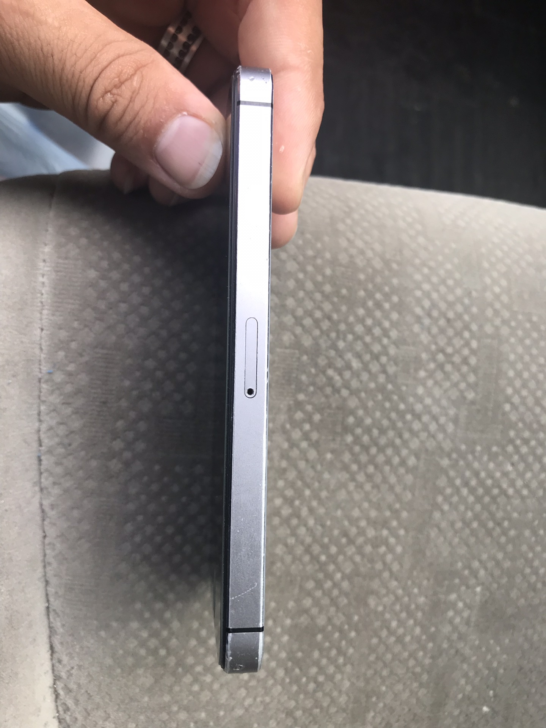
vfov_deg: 63.4
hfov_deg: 49.7
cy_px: 364
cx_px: 273
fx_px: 589
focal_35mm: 28
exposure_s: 1/93
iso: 25
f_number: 1.8
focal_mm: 3.99
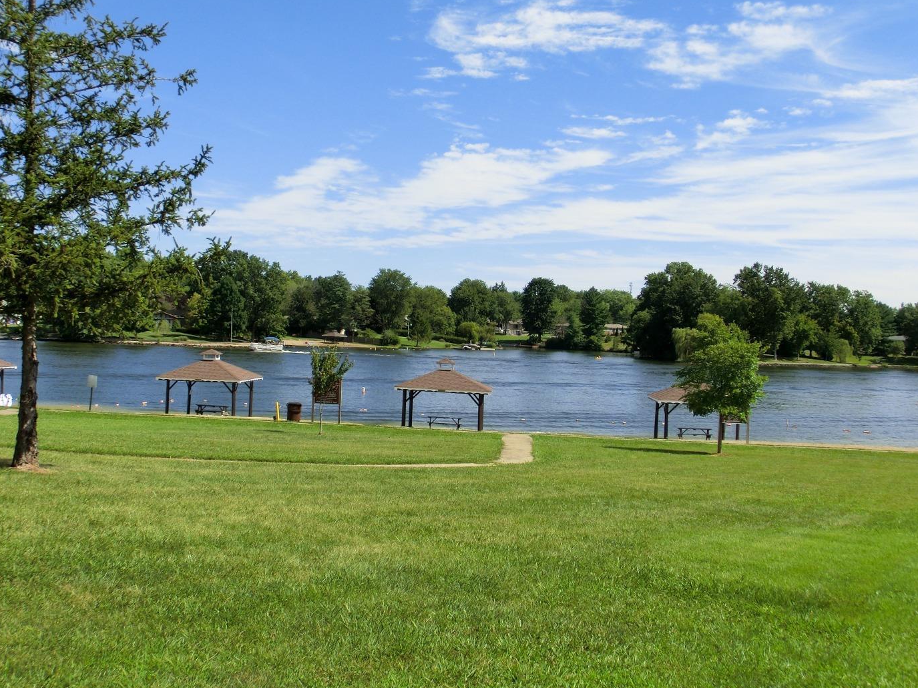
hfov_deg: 39.6
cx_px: 433
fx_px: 1273
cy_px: 346
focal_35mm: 48
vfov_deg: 30.3
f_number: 4.2
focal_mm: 7.87
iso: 100
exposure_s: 1/1000
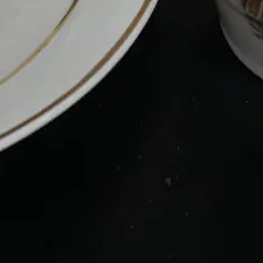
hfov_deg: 8.9
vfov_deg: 8.8
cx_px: 45
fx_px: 1693
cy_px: -39
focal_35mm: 197
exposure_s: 1/60
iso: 250
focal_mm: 23
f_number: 5.1
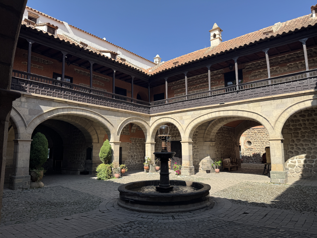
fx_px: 220
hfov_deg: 71.6
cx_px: 158
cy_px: 119
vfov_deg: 56.8
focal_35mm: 24
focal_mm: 6.76
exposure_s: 1/2331
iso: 80
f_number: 1.78
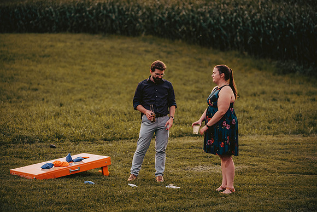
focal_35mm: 122
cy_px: 106
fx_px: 1074
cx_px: 158
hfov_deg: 16.8
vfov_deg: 11.2
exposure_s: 1/100
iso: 640
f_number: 2.8
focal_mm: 122
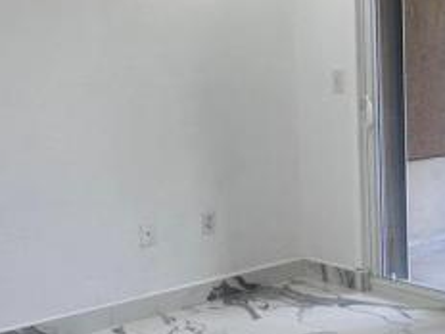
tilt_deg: -0.1
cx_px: 460
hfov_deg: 30.5
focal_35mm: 58
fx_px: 746
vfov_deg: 25.0
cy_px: 88
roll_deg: +1.1
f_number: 2.2
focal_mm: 2.22
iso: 100
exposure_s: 1/120
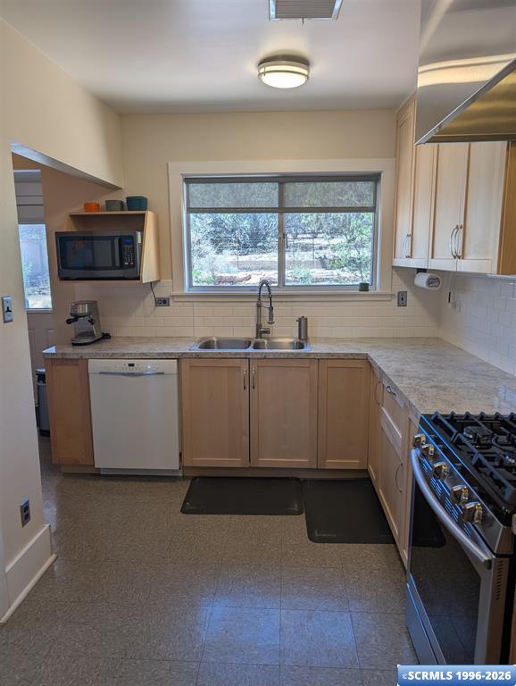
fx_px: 476
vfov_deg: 71.5
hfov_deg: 56.9
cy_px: 343
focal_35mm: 24
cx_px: 258
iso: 19
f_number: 1.68
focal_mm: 6.9
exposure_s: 1/120
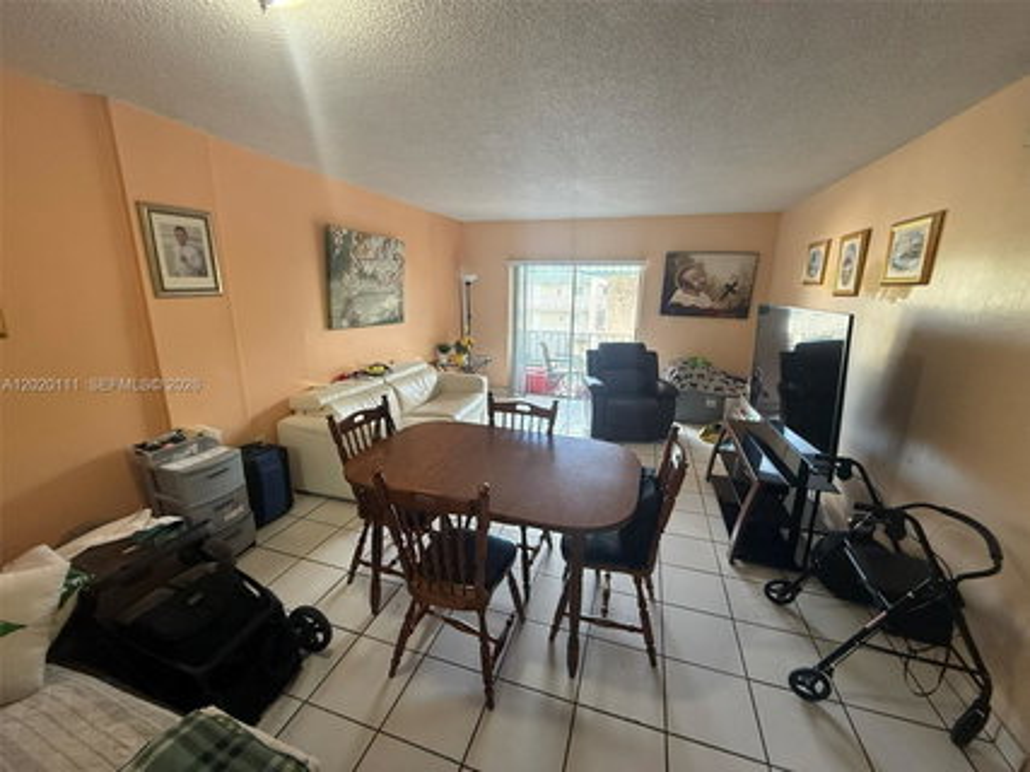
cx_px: 515
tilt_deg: -13.9
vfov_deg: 85.6
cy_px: 386
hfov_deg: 102.1
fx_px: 416
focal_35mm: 14
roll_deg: -1.0
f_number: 2.2
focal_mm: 2.22
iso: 250
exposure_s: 1/120
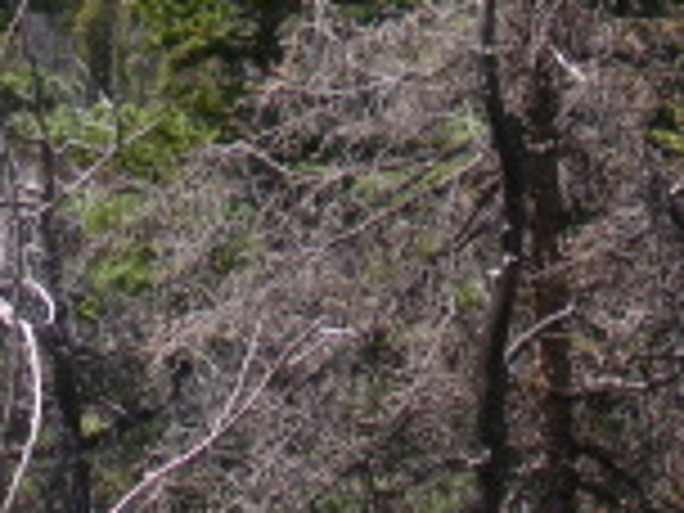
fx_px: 3003
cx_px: 418
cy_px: -549
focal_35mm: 152
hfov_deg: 13.0
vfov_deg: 9.1
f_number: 3.5
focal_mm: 6.3
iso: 64
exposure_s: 1/377
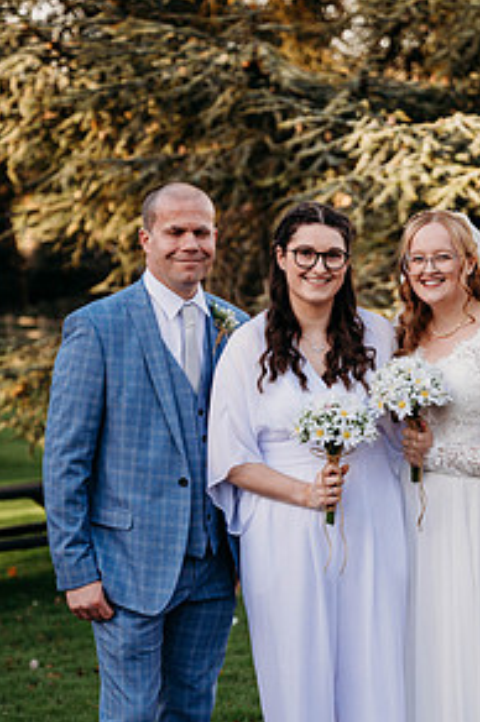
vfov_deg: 18.9
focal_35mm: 108
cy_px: 450
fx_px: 2165
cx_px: 362
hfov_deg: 12.6
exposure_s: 1/500
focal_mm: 70
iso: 100
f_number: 2.8
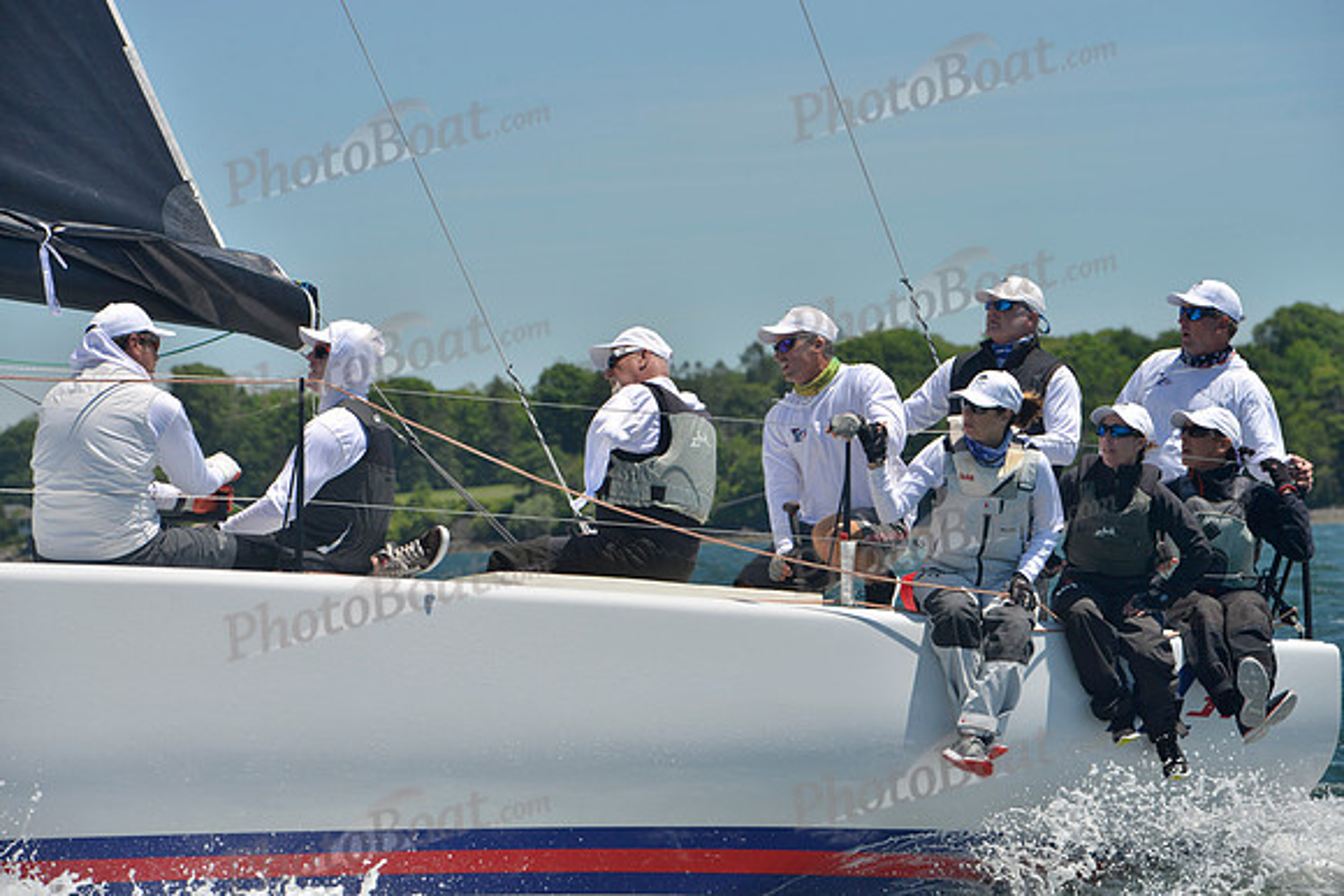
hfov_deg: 12.4
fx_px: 6161
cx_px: 672
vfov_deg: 8.3
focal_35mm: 165
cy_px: 448
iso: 280
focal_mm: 165
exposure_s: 1/1250
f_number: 9
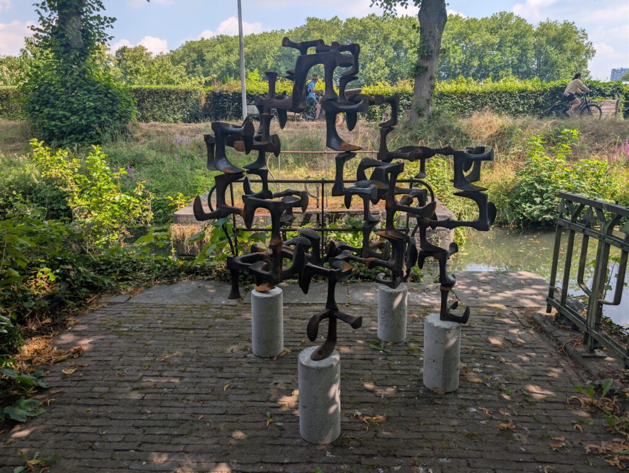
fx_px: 437
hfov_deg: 71.5
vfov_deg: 56.9
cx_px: 314
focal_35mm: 24
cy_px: 236
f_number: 1.68
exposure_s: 1/663
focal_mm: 6.9
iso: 23
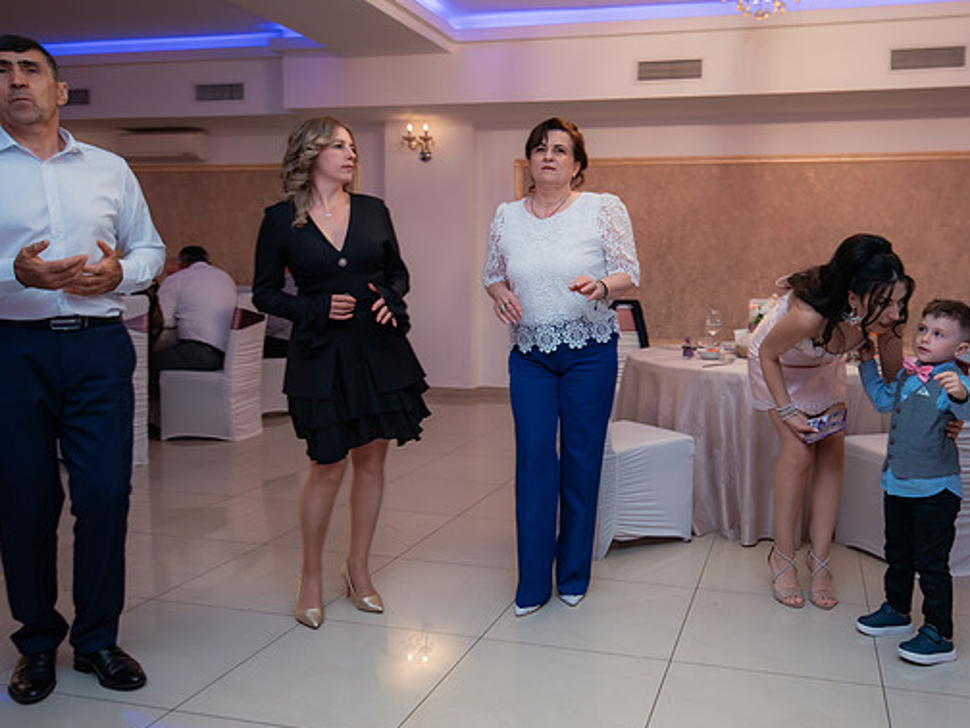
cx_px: 601
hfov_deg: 60.9
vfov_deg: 48.2
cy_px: 345
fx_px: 813
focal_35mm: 29
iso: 1600
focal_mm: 22
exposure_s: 1/200
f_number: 2.8
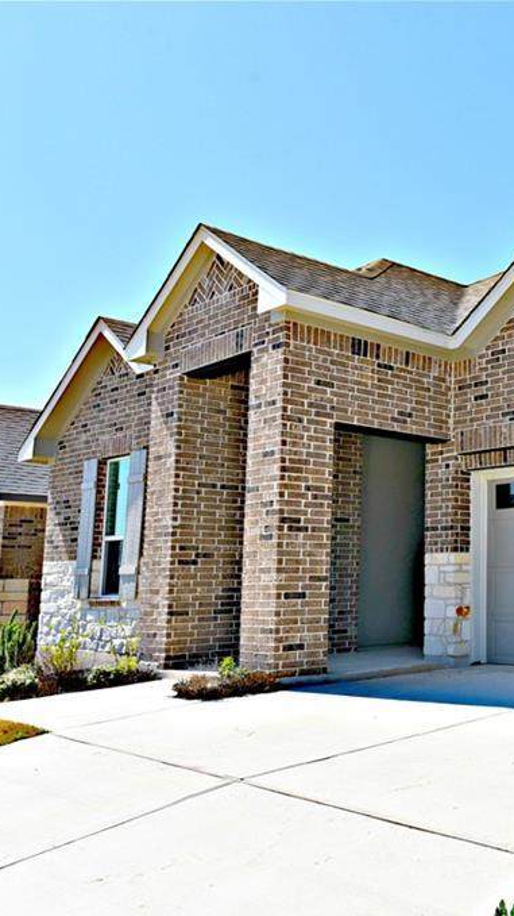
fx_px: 921
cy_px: 460
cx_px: 606
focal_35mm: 38
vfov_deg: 52.8
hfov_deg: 27.6
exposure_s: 1/400
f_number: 10
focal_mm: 24
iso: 200
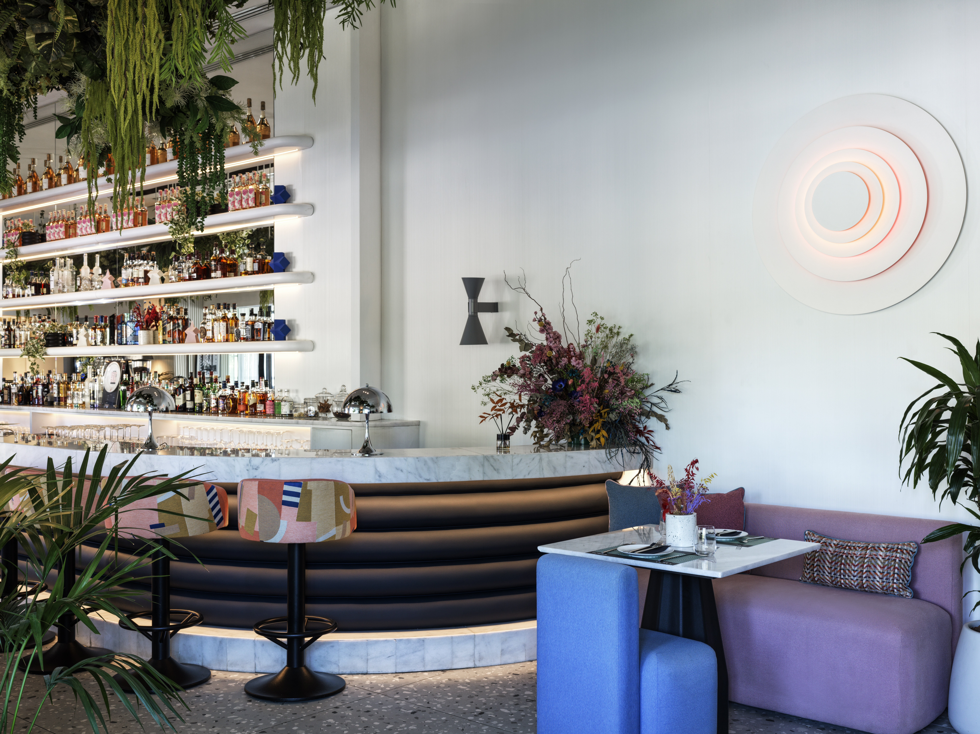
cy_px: 367
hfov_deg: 52.6
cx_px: 490
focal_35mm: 35
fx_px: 991
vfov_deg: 40.7
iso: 200
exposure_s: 1/1.43
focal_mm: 45
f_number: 11
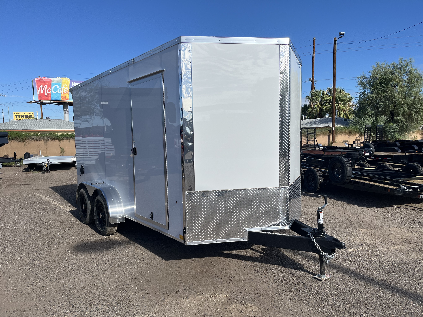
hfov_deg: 67.3
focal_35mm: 26
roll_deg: +1.1
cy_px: 158
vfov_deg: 53.1
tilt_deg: -5.3
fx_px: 318
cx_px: 212
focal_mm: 5.1
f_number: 1.6
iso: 50
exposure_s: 1/5556
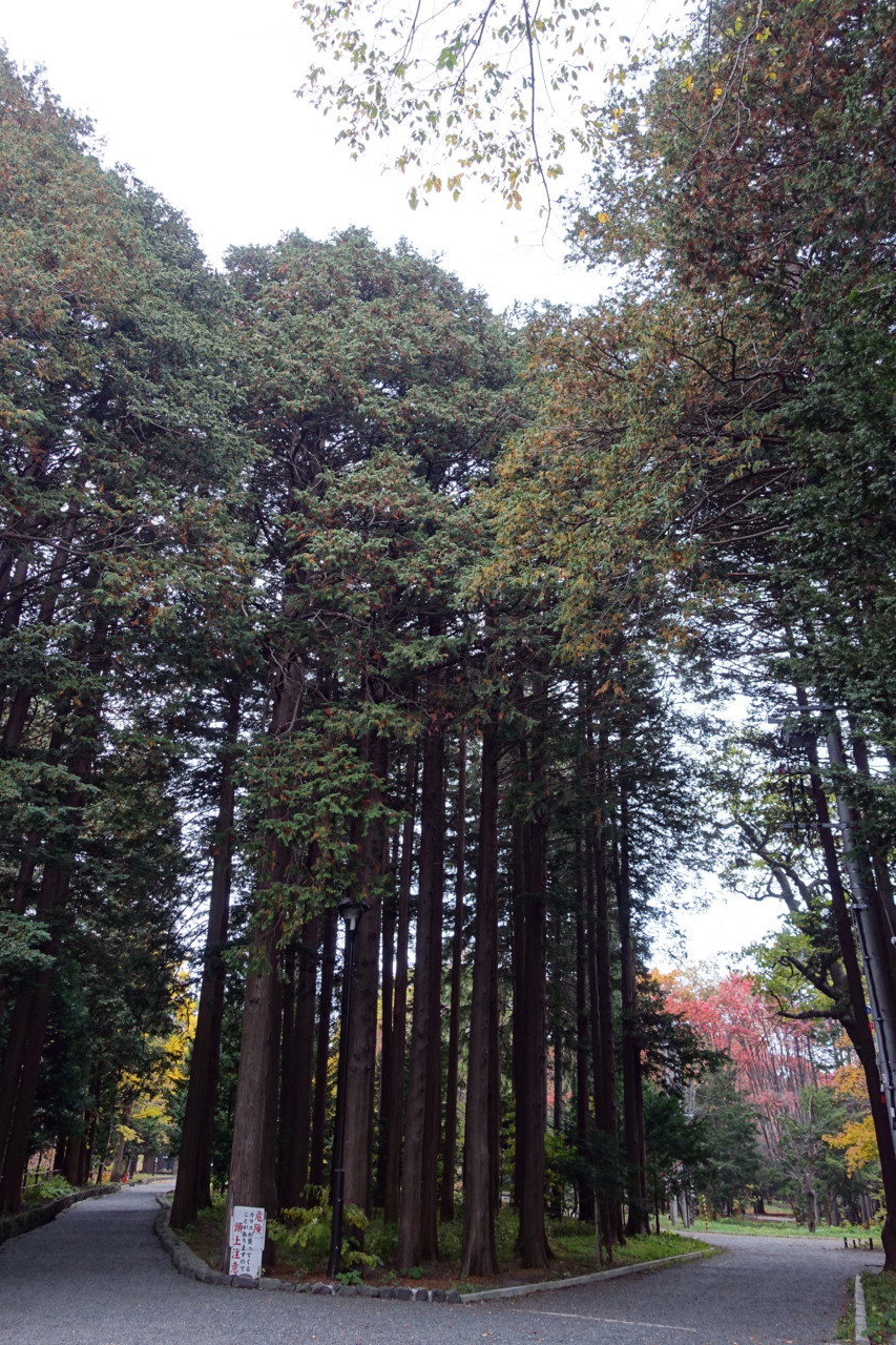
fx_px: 1008
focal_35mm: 27
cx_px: 433
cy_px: 622
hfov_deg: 47.9
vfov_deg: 67.3
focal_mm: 8.8
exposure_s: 1/50
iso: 125
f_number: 2.8
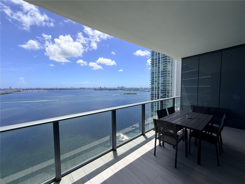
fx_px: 99
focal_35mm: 14
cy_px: 92
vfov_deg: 85.7
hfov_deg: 102.1
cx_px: 122
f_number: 2.2
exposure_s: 1/1125
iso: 20
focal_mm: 2.22
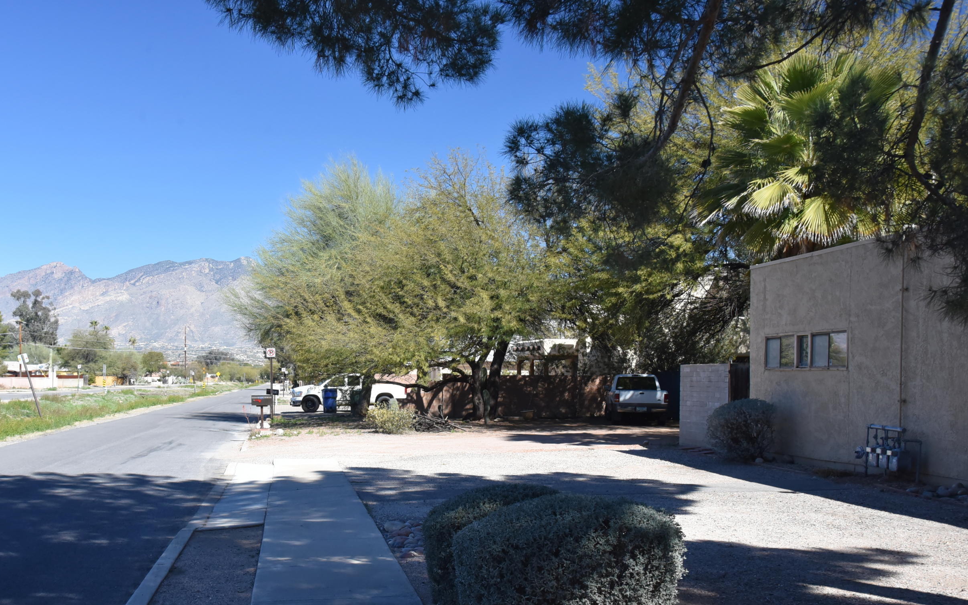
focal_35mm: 43
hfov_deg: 46.1
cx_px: 415
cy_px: 394
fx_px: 1134
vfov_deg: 29.7
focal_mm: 34
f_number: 11
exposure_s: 1/500
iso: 2000
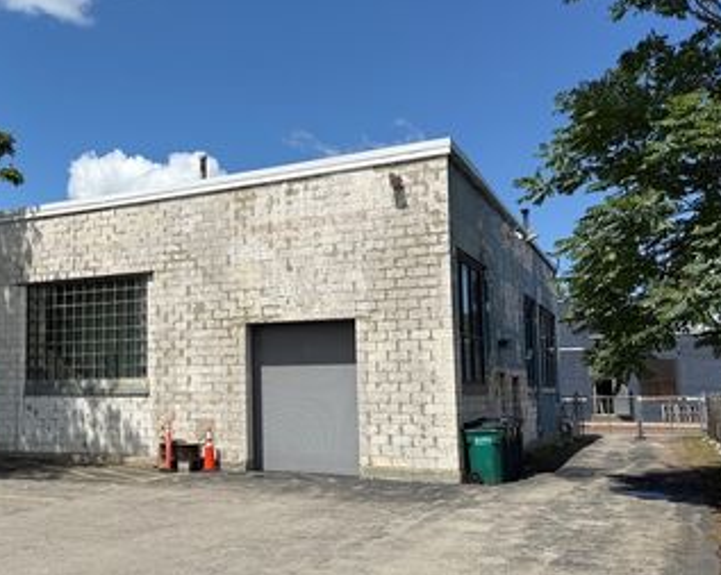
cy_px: 312
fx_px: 789
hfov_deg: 47.2
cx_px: 177
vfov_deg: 40.0
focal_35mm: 37
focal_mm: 6.76
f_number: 1.78
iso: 80
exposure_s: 1/7353
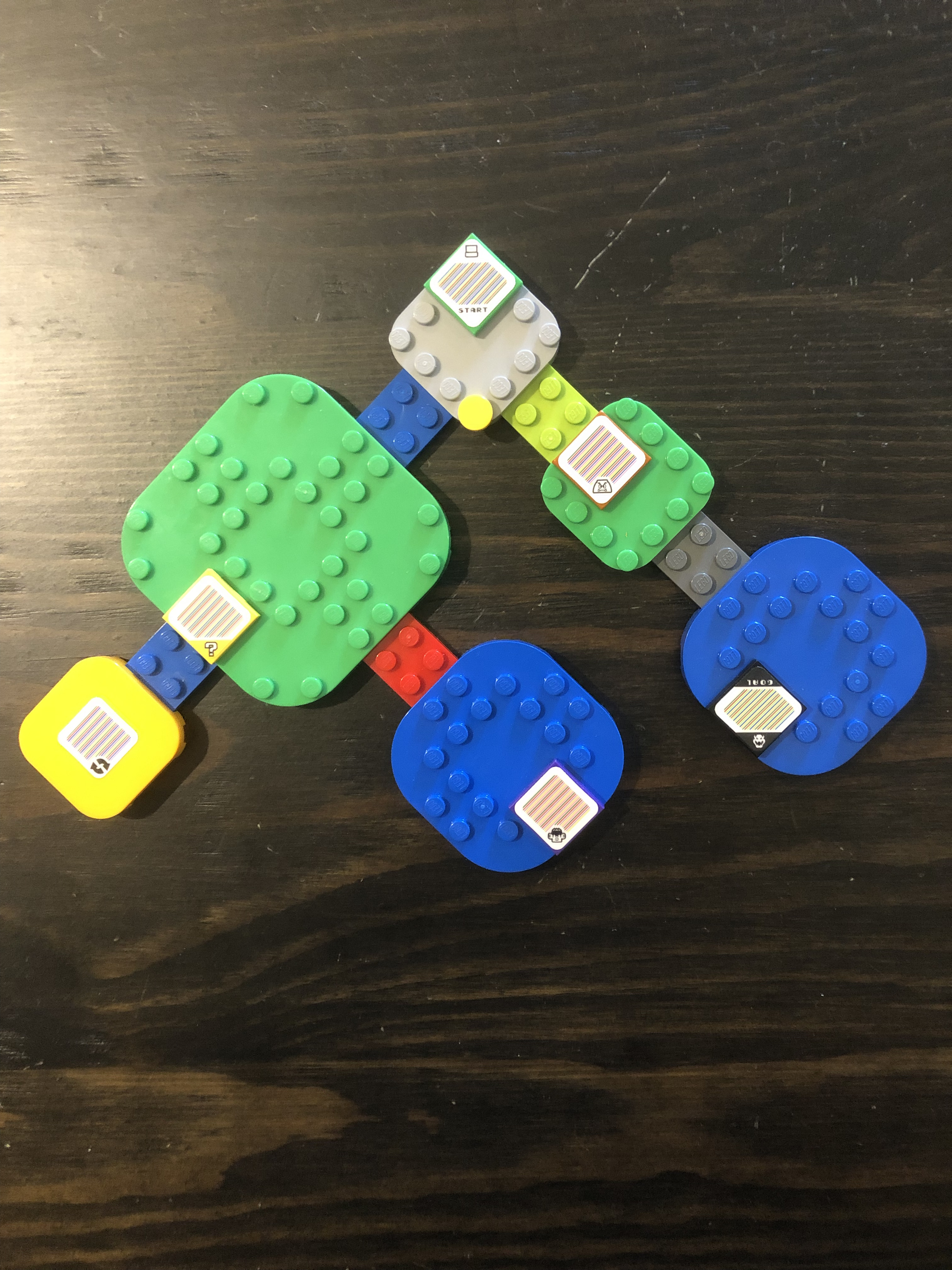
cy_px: 635
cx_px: 476
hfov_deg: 49.7
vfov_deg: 63.4
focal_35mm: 28
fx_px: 1027
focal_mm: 3.99
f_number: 1.8
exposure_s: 1/5
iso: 80
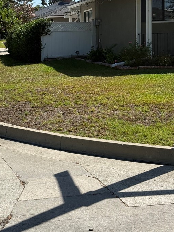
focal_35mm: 72
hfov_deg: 20.4
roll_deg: +1.6
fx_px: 483
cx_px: 61
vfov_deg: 26.8
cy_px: 71
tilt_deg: -4.3
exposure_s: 1/5208
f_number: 1.78
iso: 80
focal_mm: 6.76
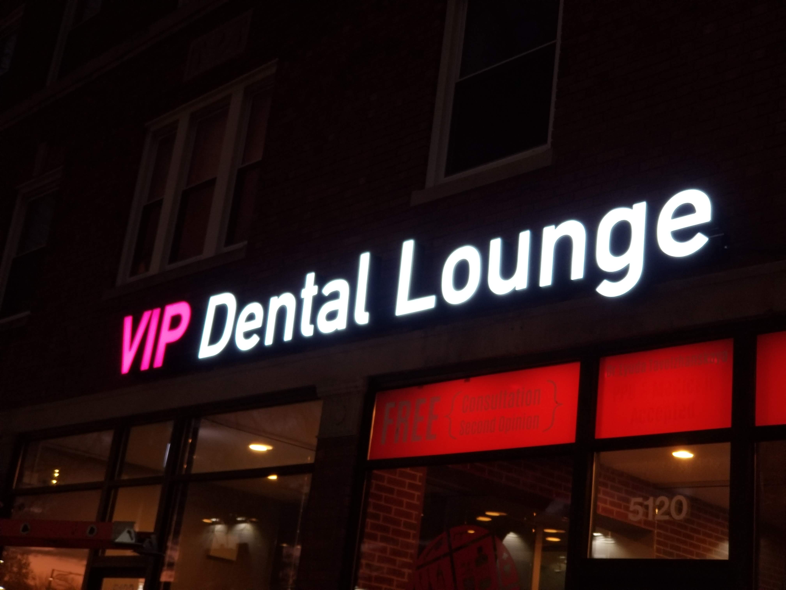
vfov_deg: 28.0
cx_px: 393
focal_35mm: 52
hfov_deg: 36.8
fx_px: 1181
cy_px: 295
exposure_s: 1/30
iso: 80
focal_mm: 6
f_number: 2.4
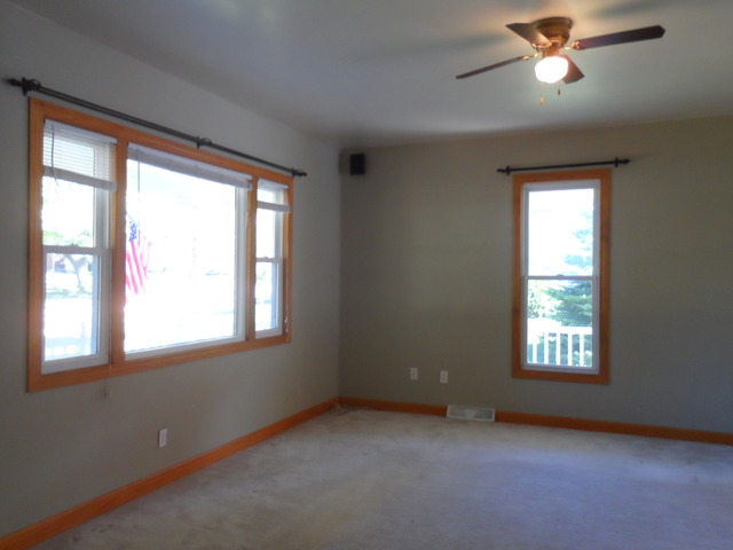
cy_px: 275
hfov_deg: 71.6
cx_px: 366
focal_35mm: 24
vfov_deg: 56.8
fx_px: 508
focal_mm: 4
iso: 320
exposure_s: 1/30
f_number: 3.2
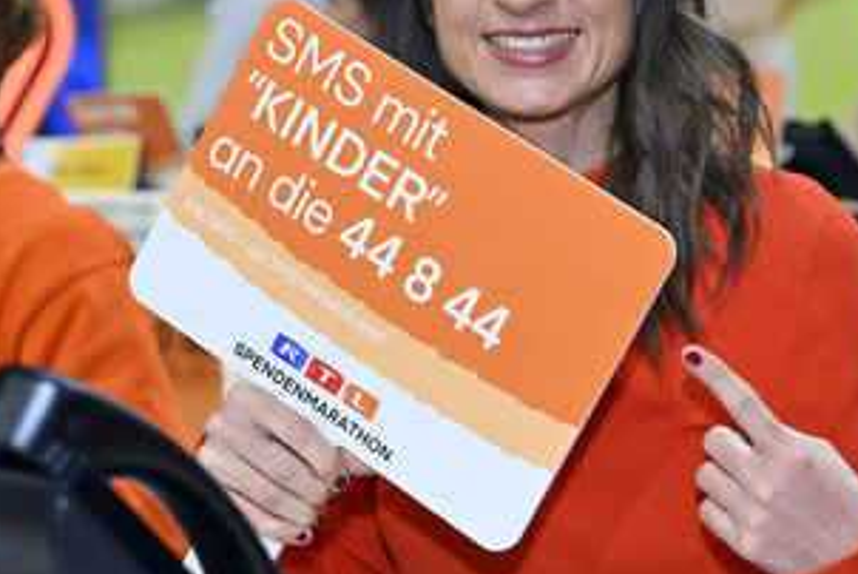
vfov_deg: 16.6
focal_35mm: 82
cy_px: 168
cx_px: 527
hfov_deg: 24.7
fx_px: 1956
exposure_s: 1/200
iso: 1000
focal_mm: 55
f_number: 4
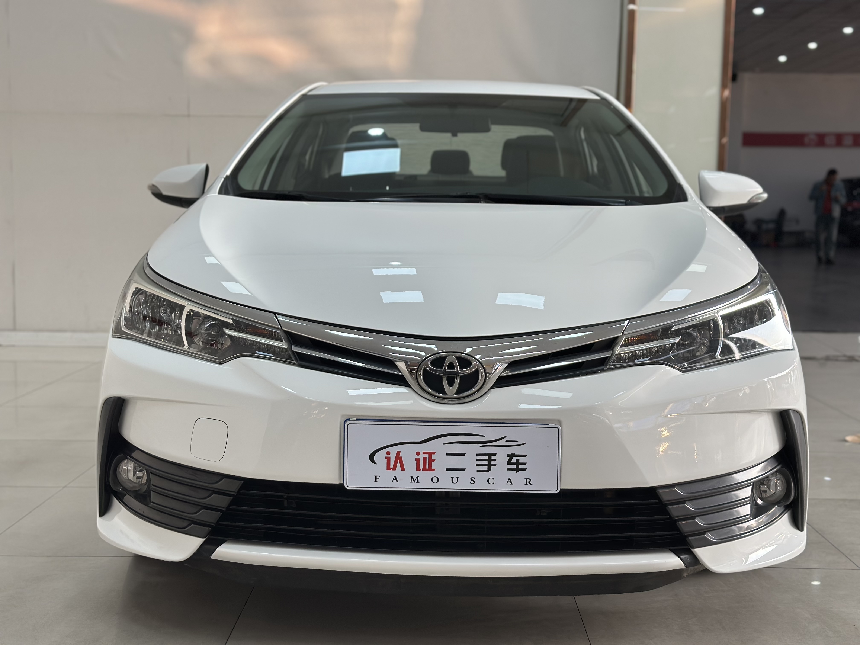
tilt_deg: -5.5
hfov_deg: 39.7
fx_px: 1193
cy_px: 322
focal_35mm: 48
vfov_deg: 30.3
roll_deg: -0.5
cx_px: 430
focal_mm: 6.86
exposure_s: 1/212
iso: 80
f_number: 1.78
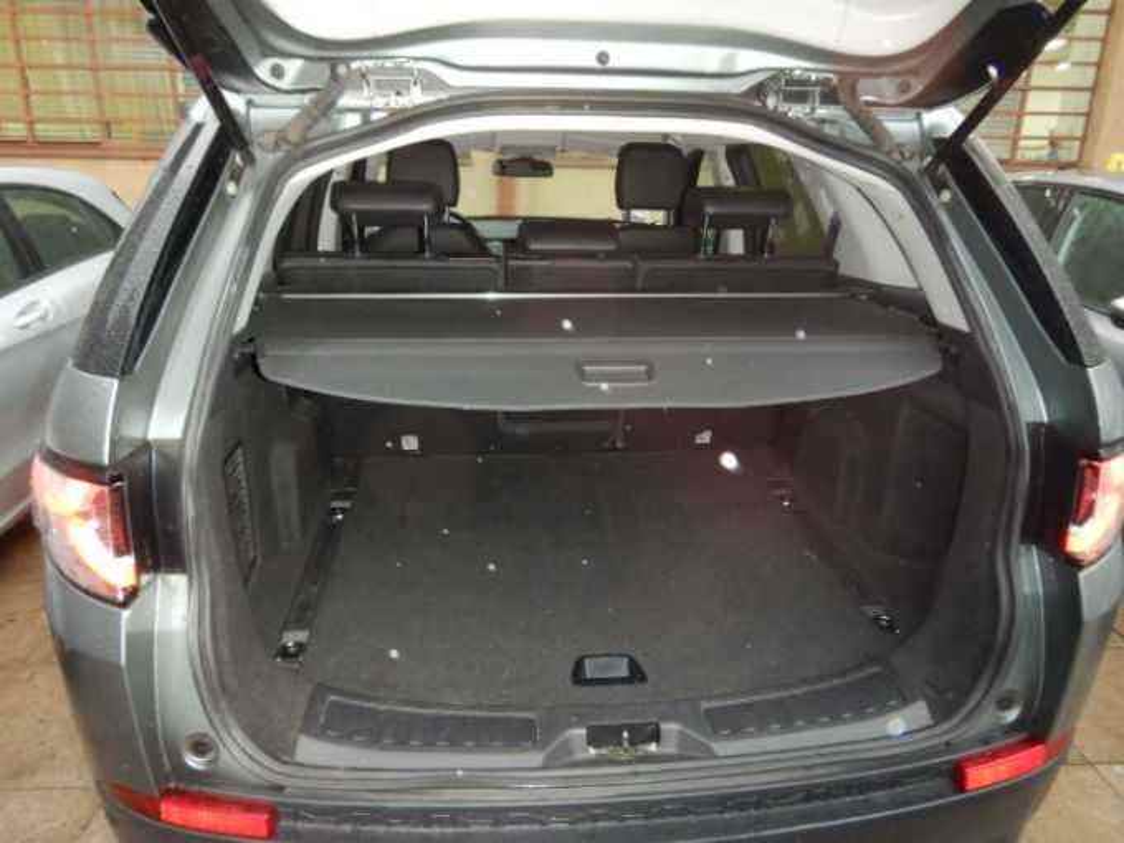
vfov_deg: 56.8
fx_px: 779
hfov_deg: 71.6
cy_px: 422
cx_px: 562
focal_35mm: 24
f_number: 2.8
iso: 360
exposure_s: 1/30
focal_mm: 4.3
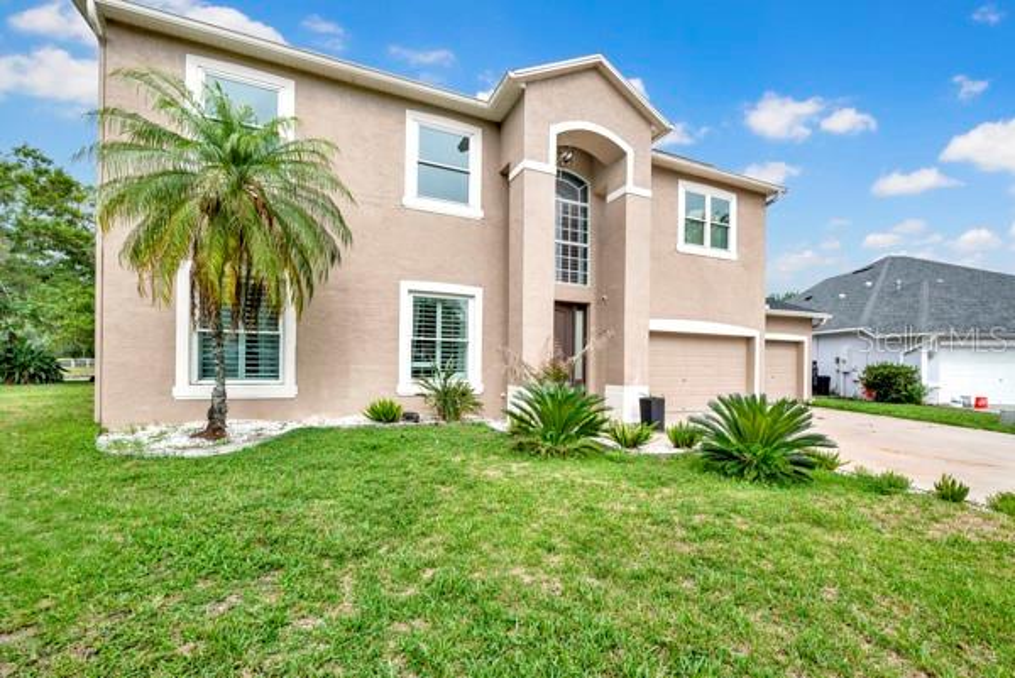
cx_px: 508
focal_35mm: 14
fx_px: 395
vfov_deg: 81.3
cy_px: 339
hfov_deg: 104.2
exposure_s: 1/800
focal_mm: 14
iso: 250
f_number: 6.3
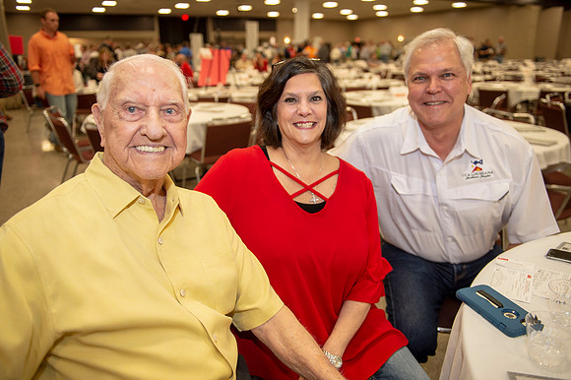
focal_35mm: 28
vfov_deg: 46.4
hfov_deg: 65.5
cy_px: 190
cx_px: 286
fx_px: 444
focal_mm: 28
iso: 800
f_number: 2.8
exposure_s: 1/125
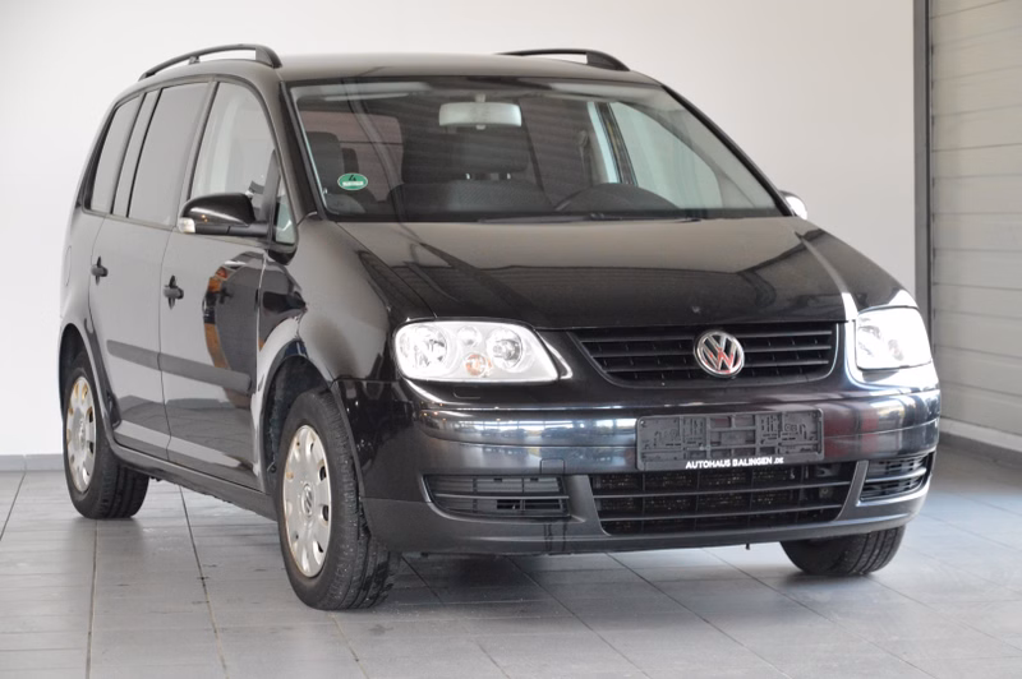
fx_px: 2808
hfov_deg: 20.6
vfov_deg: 13.8
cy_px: 340
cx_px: 511
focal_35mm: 99
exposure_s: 1/60
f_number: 5.3
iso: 3200
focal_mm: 66
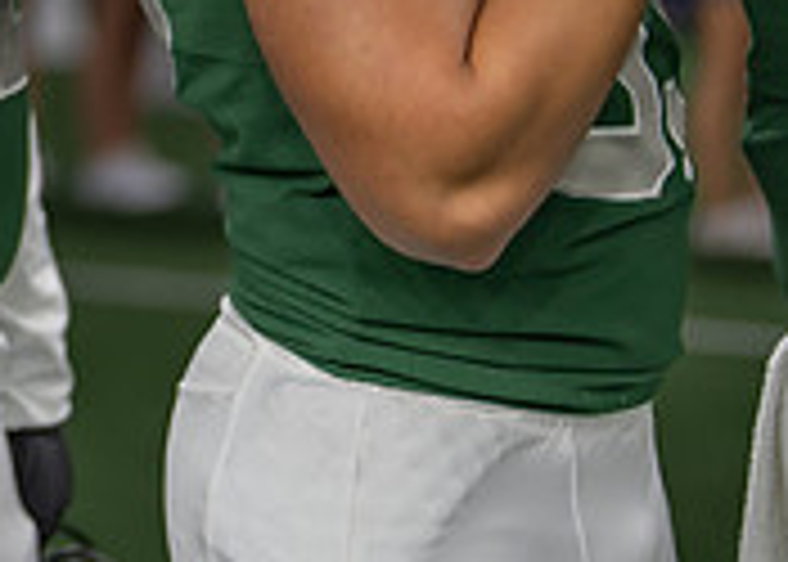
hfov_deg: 11.1
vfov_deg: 8.1
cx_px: -437
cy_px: -333
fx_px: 3894
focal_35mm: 174
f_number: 1.2
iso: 160
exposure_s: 1/500
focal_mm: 50
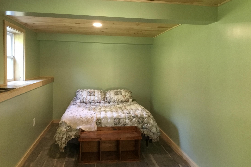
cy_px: 78
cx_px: 128
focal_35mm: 33
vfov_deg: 40.0
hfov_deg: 57.2
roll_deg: -0.2
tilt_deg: -3.1
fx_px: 230
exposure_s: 1/30
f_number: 2.4
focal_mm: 3.3
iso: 200
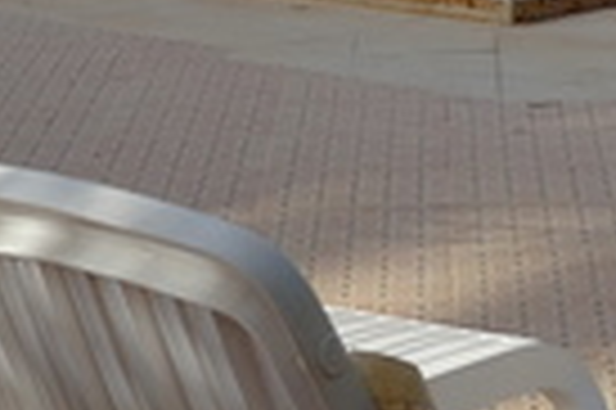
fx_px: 3504
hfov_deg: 9.8
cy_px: -610
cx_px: 922
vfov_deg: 6.3
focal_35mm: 205
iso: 400
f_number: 8
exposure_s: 1/280
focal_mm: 23
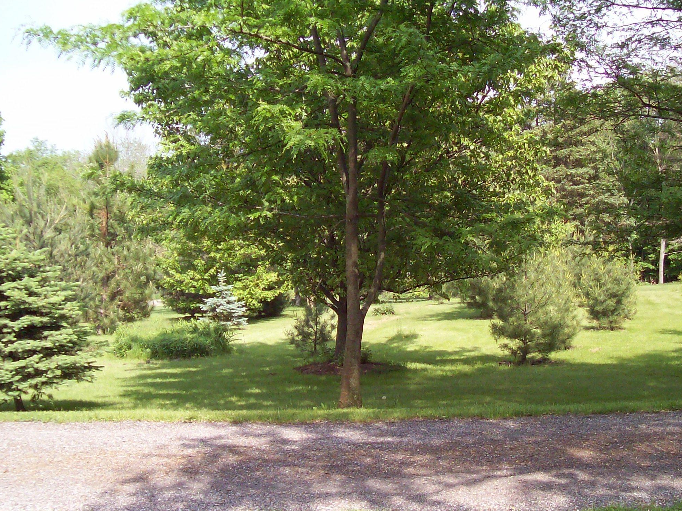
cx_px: 364
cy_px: 323
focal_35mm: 47
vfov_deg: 30.7
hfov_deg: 40.4
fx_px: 926
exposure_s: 1/606
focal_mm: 6
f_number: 2.7
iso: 80
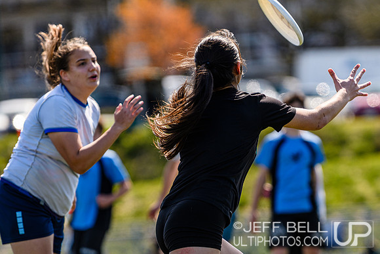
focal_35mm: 360
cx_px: 240
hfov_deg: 5.7
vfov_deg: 3.8
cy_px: 160
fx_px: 3800
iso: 100
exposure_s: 1/1600
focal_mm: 190
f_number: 3.2
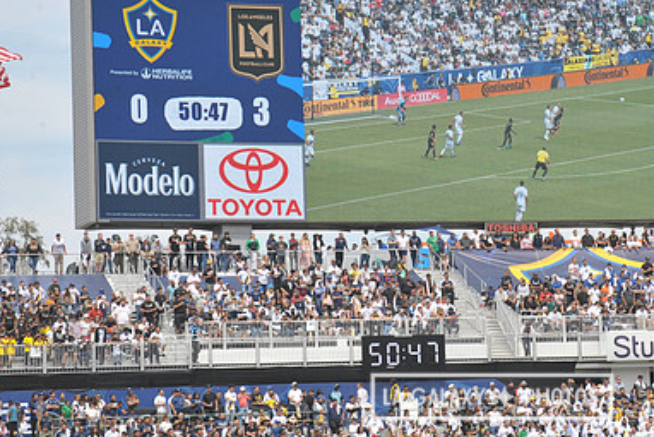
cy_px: 139
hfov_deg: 11.3
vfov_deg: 7.5
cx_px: 491
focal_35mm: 182
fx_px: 3307
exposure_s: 1/500
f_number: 11
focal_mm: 120
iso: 320
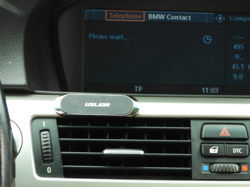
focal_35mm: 134
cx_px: 195
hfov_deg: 14.6
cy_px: 44
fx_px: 968
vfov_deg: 11.0
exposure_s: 1/60
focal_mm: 15.3
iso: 125
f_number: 3.5
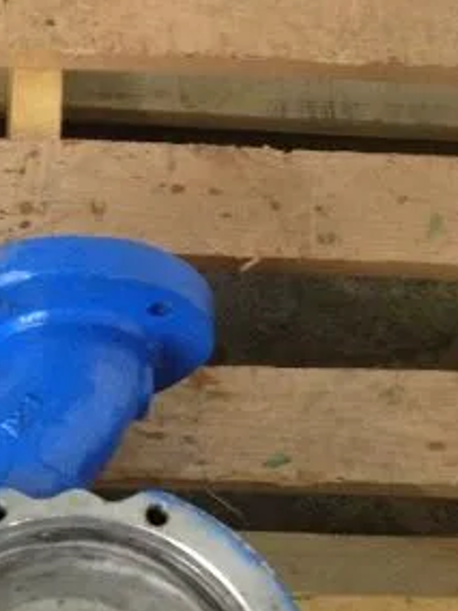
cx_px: -43
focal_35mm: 79
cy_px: 652
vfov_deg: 23.4
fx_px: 1394
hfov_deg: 18.0
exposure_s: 1/20
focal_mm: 4.28
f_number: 2.4
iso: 400
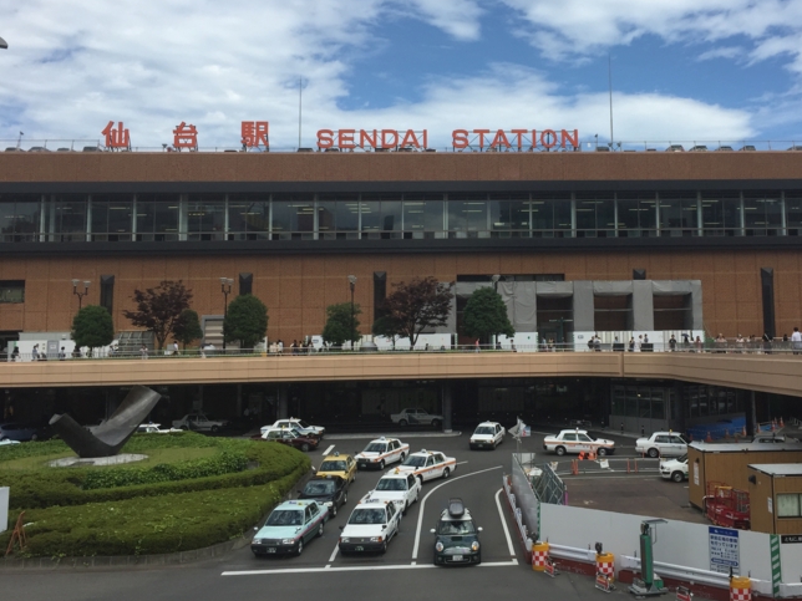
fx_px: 834
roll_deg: -0.7
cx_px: 493
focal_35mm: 36
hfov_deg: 50.9
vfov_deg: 39.6
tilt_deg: +5.4
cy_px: 253
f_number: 2.2
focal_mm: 4.15
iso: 32
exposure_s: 1/2326
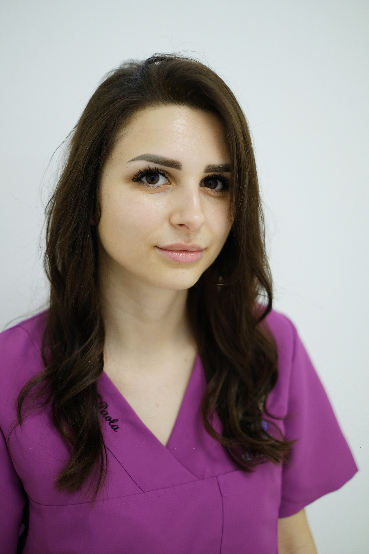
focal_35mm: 53
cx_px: 184
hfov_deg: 25.5
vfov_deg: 37.5
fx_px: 815
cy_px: 277
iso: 200
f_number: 1.4
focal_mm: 35
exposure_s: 1/150
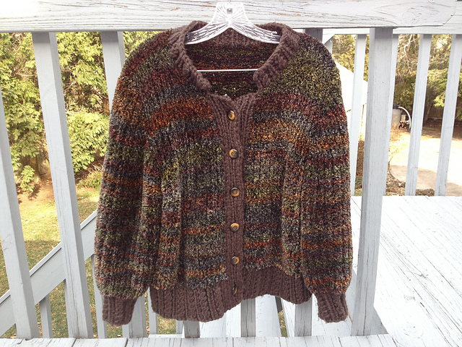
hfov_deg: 52.6
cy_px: 174
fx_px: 467
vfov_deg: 40.7
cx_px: 231
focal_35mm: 35
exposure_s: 1/130
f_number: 2.4
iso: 50
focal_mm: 4.28
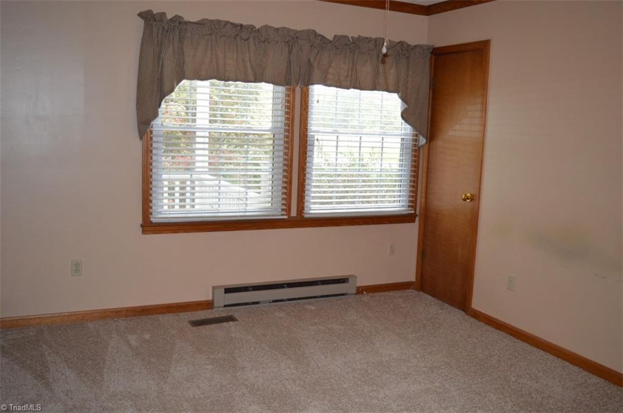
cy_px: 206
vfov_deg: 39.9
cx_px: 312
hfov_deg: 57.3
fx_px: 570
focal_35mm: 33
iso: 640
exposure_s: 1/60
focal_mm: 22
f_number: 3.8
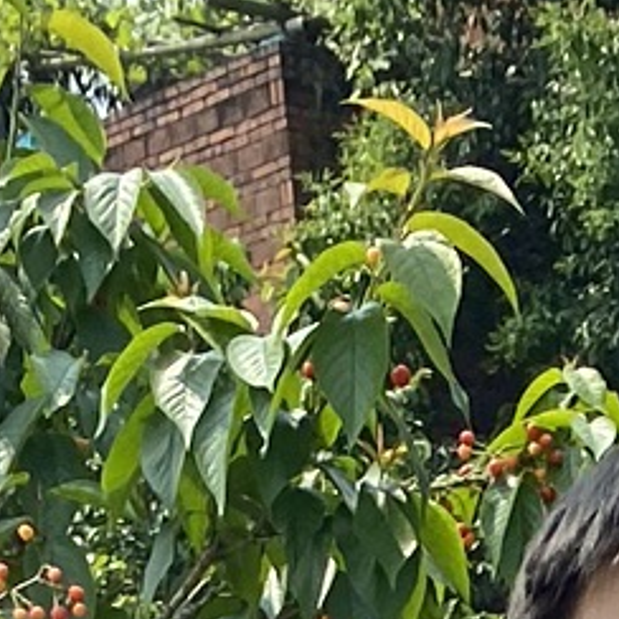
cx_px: 835
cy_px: 2463
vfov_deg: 7.1
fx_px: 3803
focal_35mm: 188
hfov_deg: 9.1
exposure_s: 1/1543
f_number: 1.8
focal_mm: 4.25
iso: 32
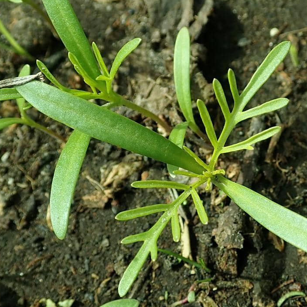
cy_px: 165
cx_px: 199
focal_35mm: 48
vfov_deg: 35.3
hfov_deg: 35.1
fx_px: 482
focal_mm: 5.87
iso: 100
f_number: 3.2
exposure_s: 1/400
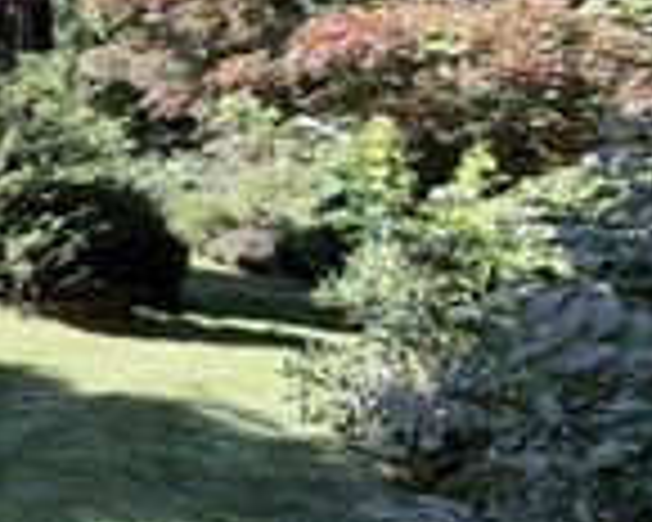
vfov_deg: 31.2
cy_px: 101
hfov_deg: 24.5
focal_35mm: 47
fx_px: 907
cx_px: -436
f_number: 2.2
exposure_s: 1/468
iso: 64
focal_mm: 2.22
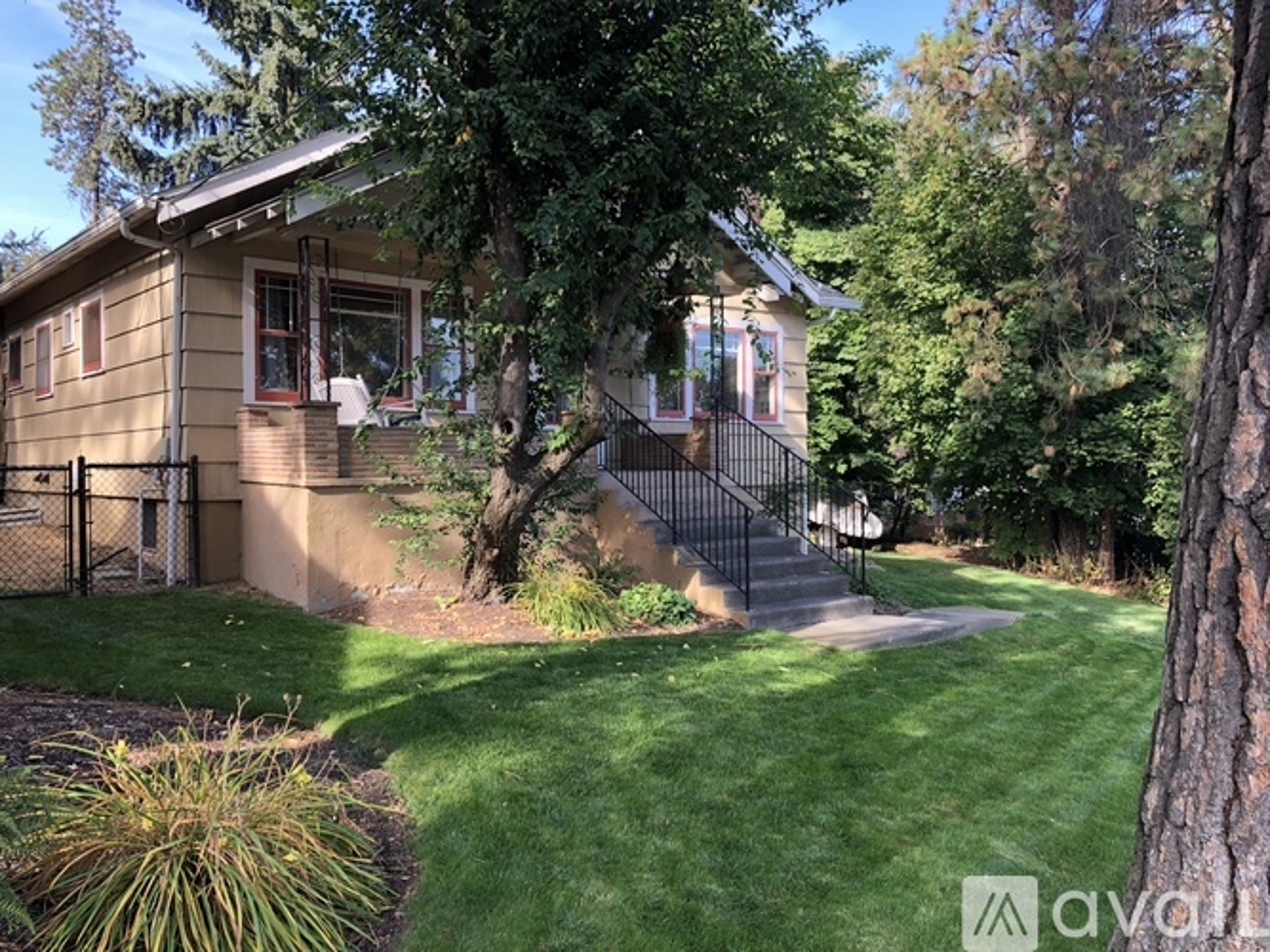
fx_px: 1027
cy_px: 476
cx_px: 635
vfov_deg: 49.7
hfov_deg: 63.5
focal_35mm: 28
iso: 20
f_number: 1.8
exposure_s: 1/120
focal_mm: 3.99
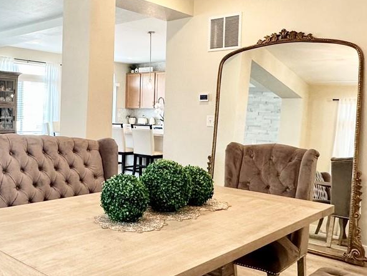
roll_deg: -1.8
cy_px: 116
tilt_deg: -1.7
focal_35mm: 38
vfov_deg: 37.6
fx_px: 403
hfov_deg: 46.8
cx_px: 82
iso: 160
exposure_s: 1/120
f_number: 2.2
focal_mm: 2.22
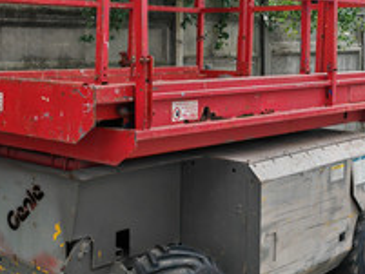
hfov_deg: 28.3
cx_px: 69
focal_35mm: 67
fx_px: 707
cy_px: 108
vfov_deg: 21.9
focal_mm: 7.62
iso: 50
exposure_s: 1/1000
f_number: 1.6
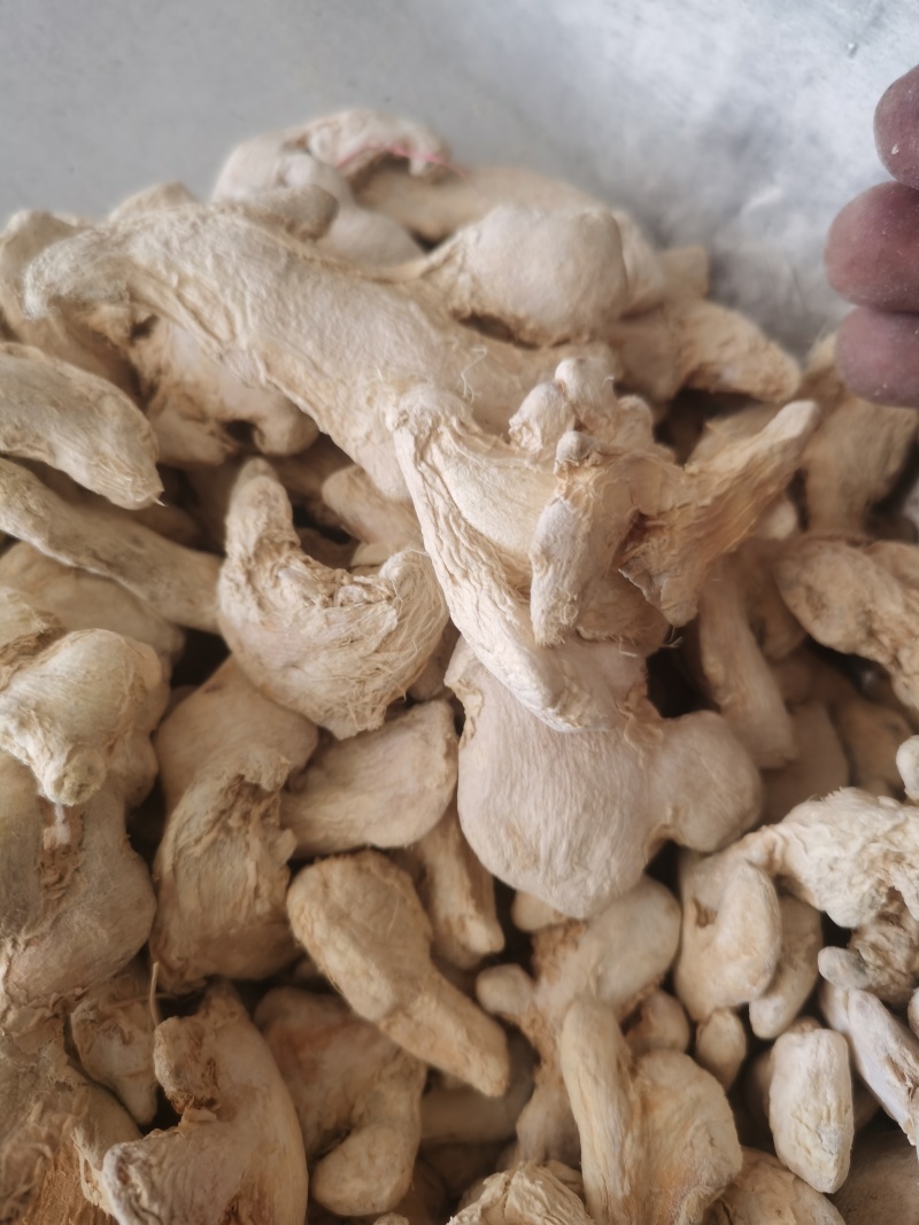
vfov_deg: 65.3
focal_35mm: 27
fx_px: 956
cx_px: 460
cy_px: 612
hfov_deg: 51.3
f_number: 1.8
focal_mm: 5.58
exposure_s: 1/60
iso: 80
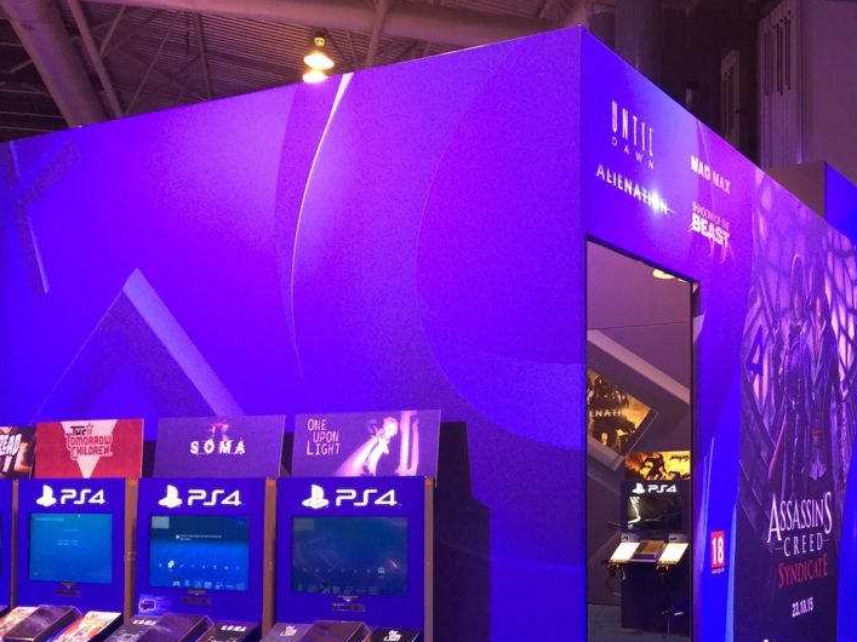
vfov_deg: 33.8
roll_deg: +0.0
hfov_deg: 43.7
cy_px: 462
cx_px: 615
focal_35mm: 42
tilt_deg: +2.9
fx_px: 1040
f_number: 2.2
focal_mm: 4.15
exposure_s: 1/33
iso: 160
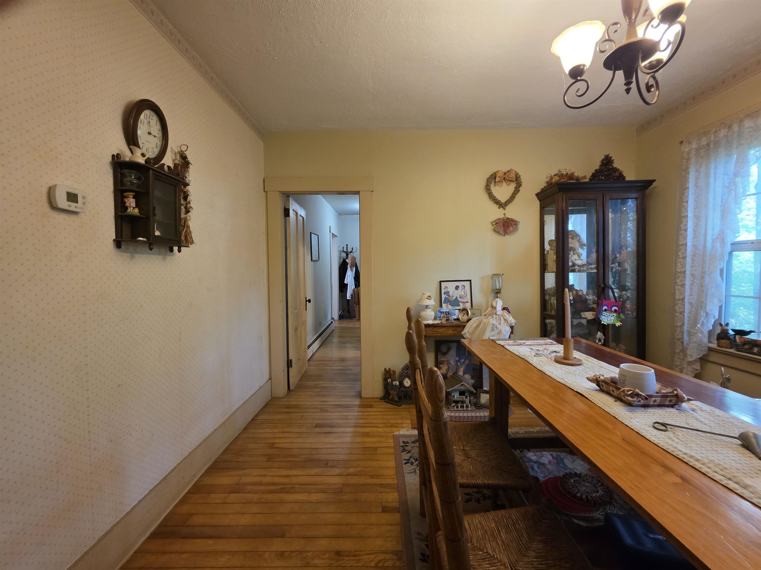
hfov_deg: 106.2
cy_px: 285
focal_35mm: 13
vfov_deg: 89.9
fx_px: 286
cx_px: 380
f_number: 1.9
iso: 400
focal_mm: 2.2
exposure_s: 1/60
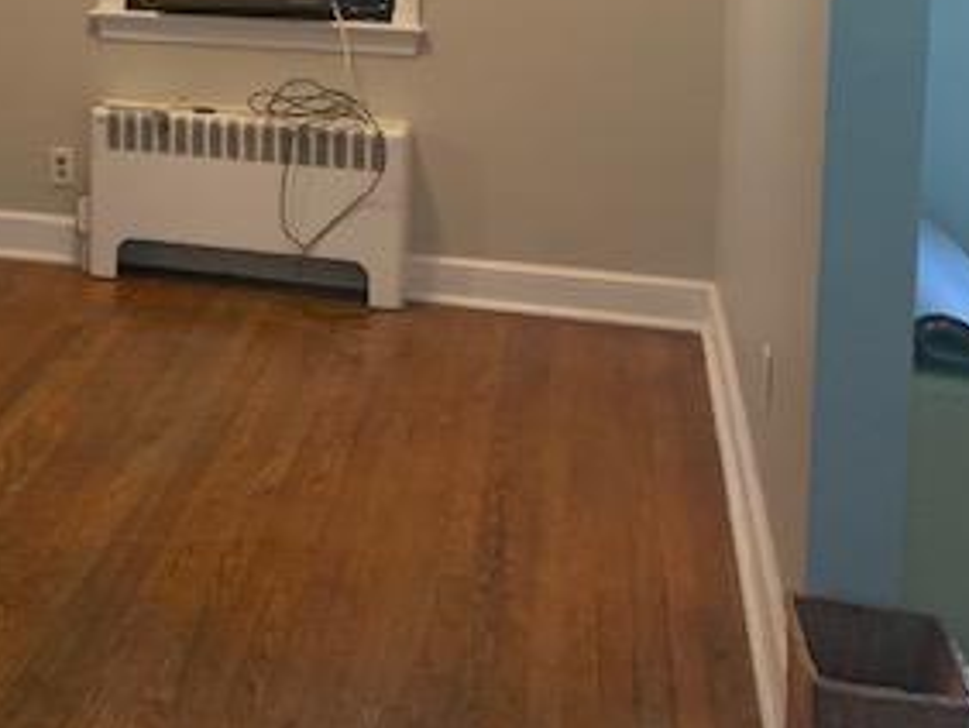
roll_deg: +0.2
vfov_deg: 23.5
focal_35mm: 59
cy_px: -55
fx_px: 1653
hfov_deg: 30.6
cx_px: 27
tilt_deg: -5.1
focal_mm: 4.25
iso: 320
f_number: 1.8
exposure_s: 1/40
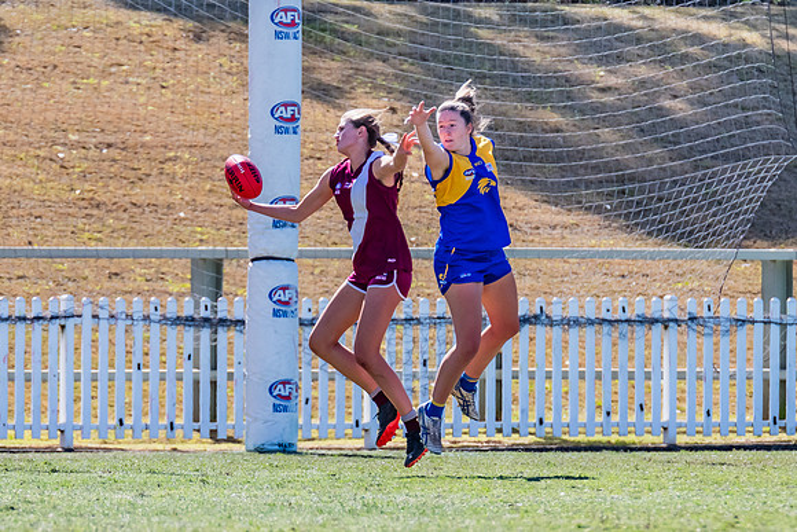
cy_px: 340
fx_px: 18478
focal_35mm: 834
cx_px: 396
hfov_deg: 2.5
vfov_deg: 1.6
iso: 800
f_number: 7.1
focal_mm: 420
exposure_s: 1/1600
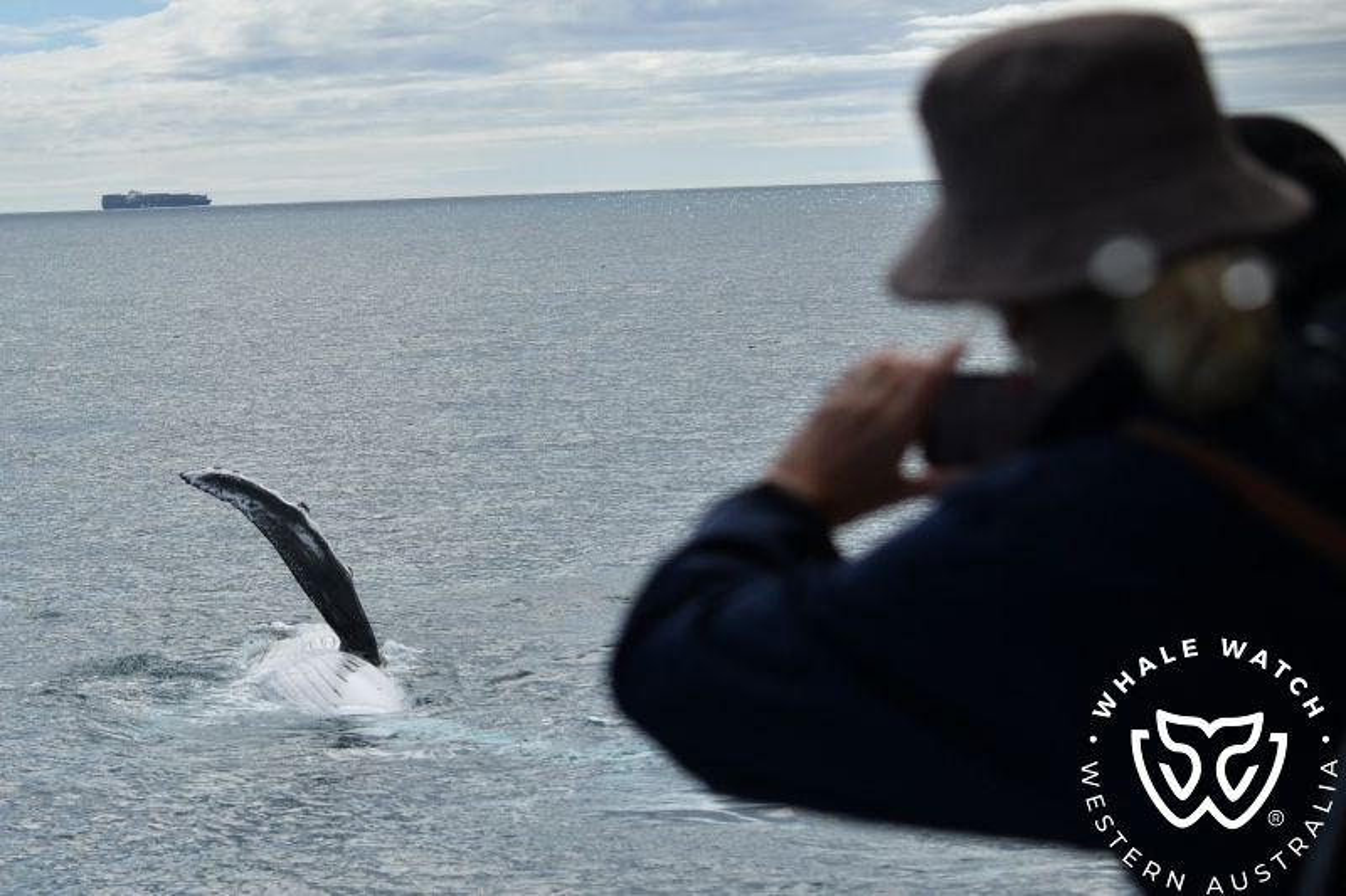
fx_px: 2617
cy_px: 448
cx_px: 673
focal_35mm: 70
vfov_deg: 19.4
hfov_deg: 28.8
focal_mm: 70
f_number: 5
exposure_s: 1/8000
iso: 560
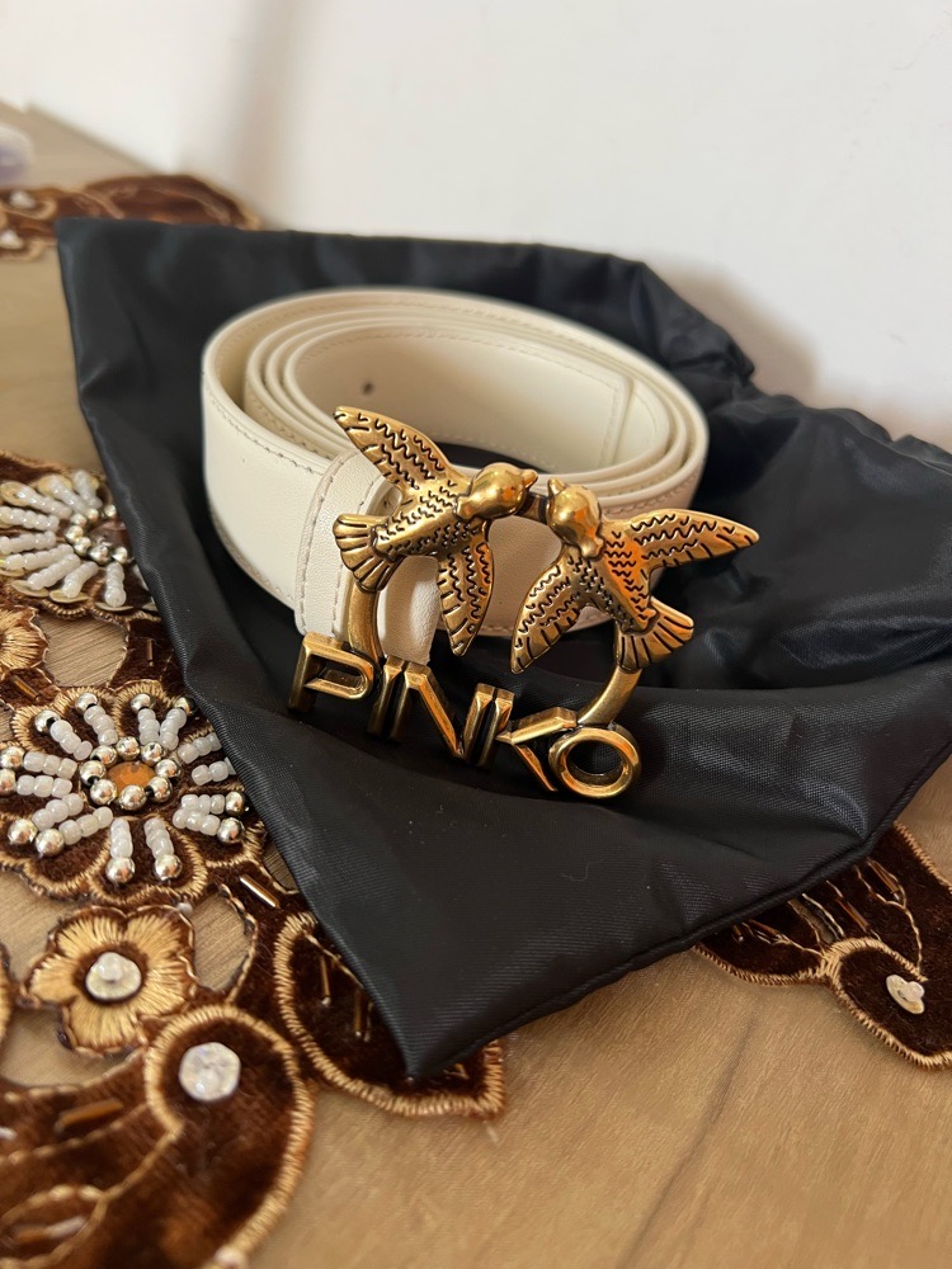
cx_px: 476
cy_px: 634
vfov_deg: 67.3
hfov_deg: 53.1
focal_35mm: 26
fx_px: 953
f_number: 1.5
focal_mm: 5.7
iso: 125
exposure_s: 1/50
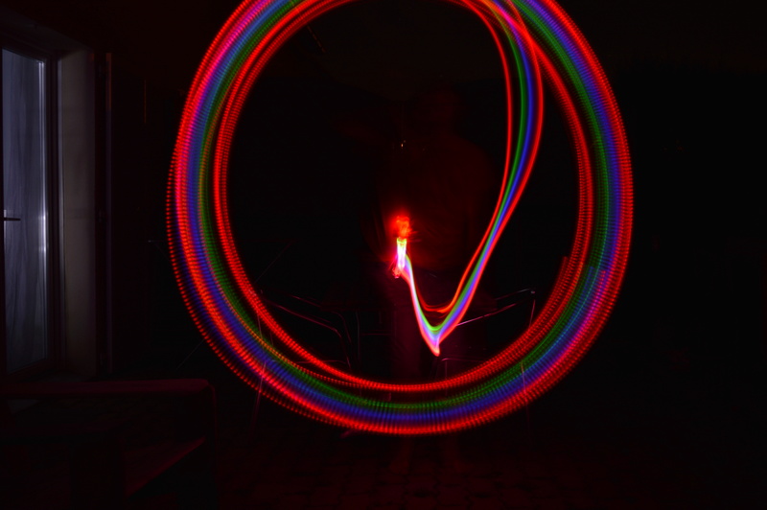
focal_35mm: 38
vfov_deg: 35.4
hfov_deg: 51.3
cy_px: 255
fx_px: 798
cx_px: 384
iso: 100
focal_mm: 25
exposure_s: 10
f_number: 4.5
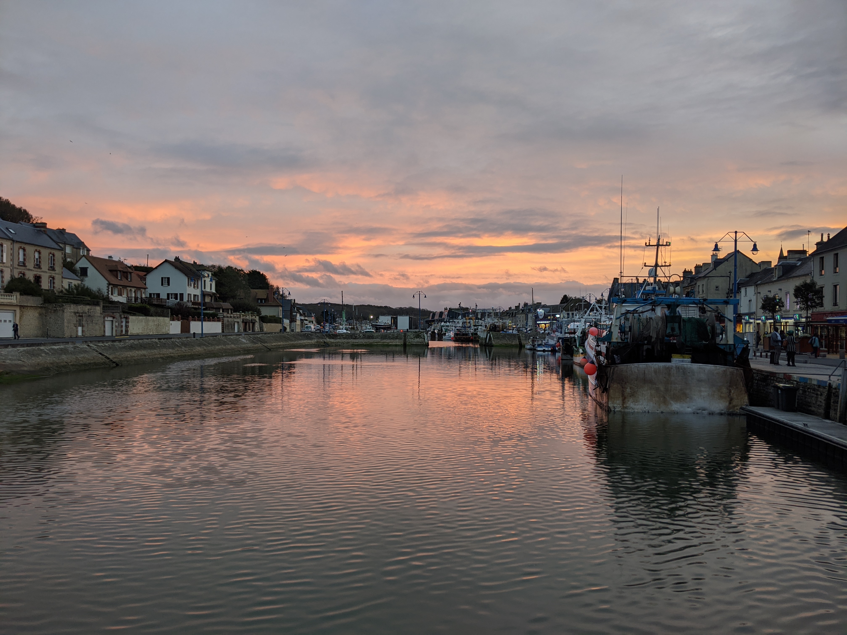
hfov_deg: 65.3
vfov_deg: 51.4
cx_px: 424
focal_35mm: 27
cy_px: 318
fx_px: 661
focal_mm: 4.44
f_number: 1.8
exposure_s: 1/49.9
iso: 53
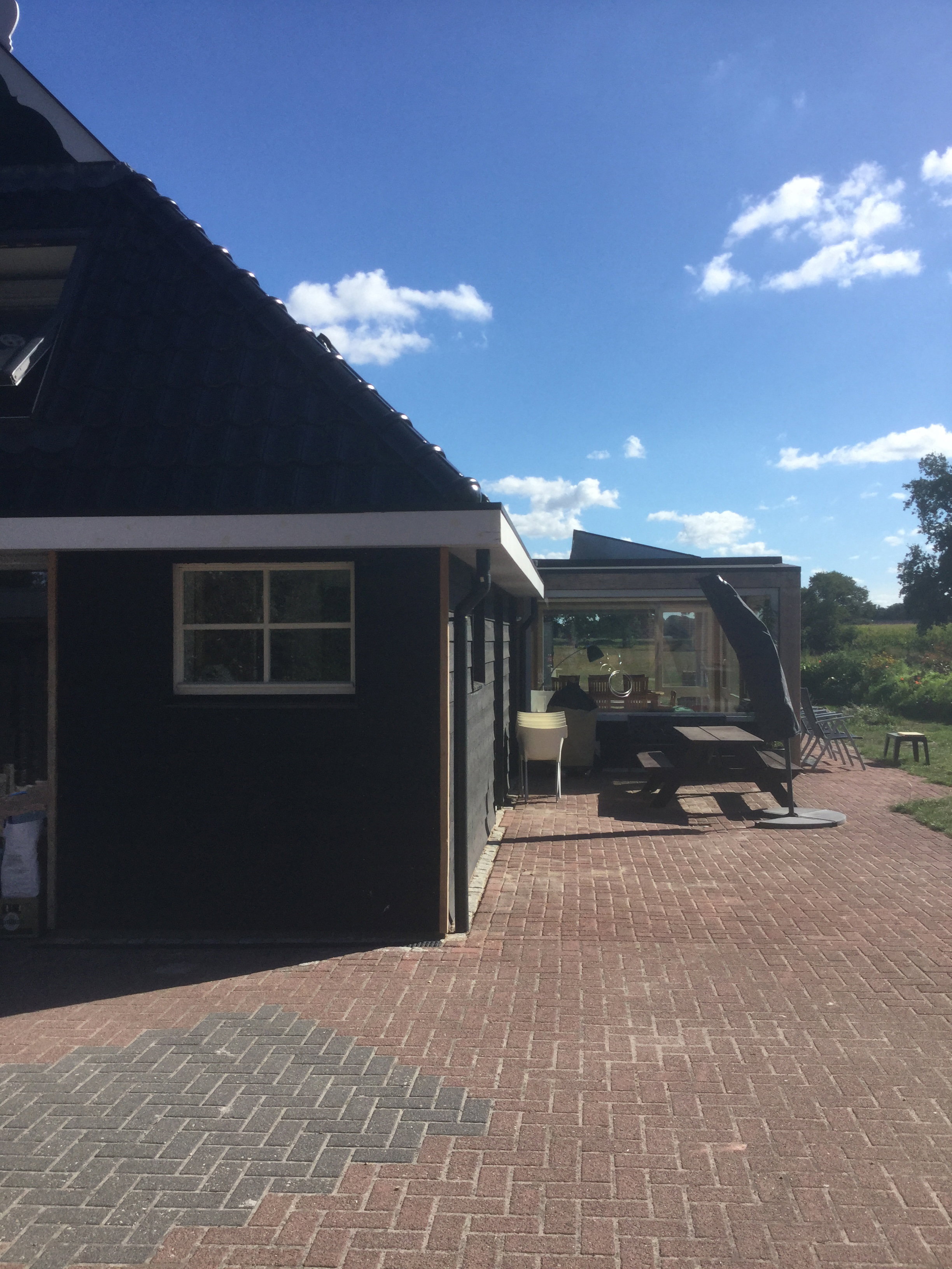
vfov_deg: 58.4
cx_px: 476
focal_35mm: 31
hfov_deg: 45.4
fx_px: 1137
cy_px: 634
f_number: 2.4
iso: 25
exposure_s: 1/1481
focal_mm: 3.3
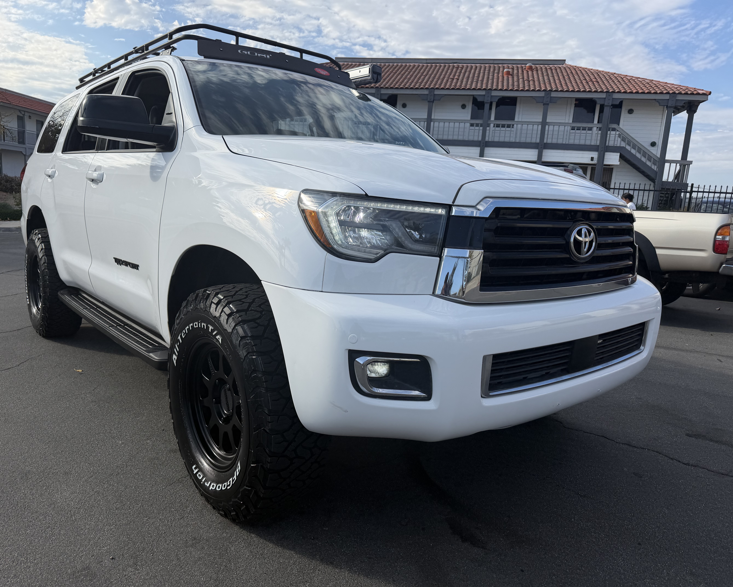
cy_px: 294
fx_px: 542
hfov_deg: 68.0
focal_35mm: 25
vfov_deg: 56.8
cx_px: 347
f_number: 1.78
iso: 80
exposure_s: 1/5714
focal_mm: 6.76
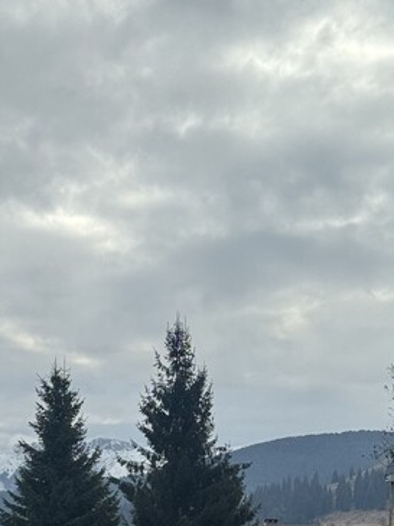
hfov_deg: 10.9
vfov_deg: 13.9
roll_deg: -0.6
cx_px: 43
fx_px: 2049
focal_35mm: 135
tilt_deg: -3.4
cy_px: 725
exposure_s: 1/3096
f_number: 1.78
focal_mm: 6.76
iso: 64
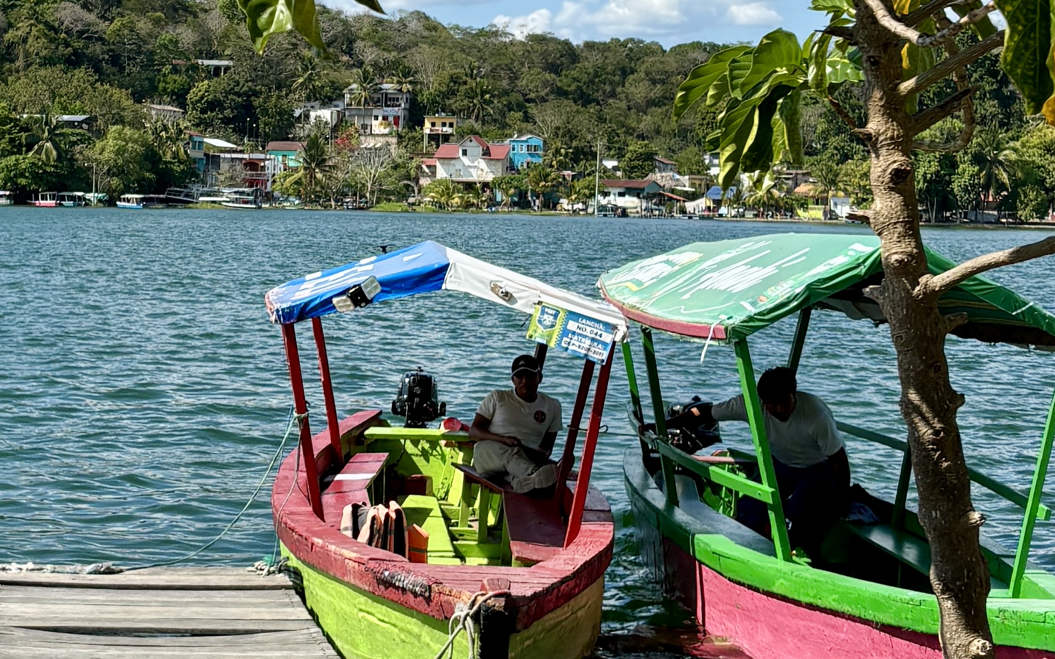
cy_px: 76
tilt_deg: -1.1
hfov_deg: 31.0
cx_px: 418
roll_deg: -1.7
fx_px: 1898
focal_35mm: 66
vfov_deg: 19.4
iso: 50
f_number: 1.6
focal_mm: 5.96
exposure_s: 1/3205
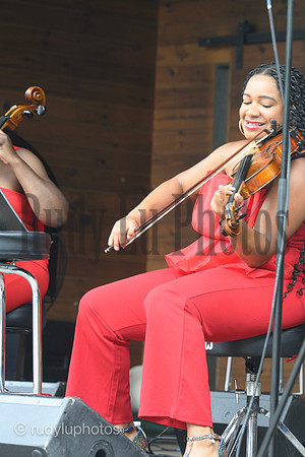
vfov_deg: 11.4
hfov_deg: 7.6
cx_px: 152
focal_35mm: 180
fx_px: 2287
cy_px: 228
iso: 1600
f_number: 8
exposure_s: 1/250
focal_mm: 180
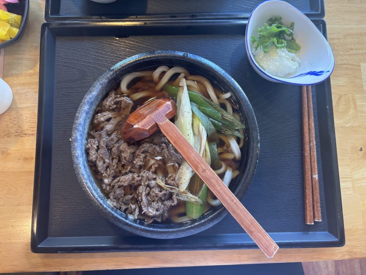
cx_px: 183
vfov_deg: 53.1
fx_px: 275
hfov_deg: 67.3
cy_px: 138
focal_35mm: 26
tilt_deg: -81.9
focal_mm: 5.96
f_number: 1.6
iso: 250
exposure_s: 1/60
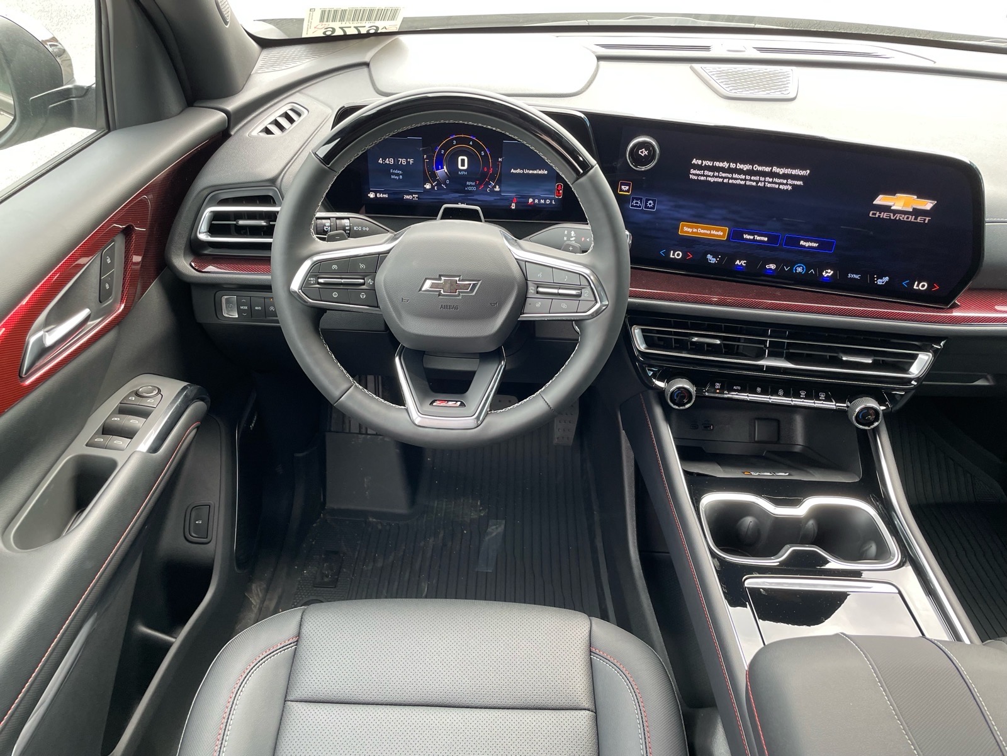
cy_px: 378
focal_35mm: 26
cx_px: 504
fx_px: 756
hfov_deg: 67.3
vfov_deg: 53.1
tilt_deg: -35.8
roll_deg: -4.2
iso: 100
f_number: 1.6
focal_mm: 4.2
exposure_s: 1/121
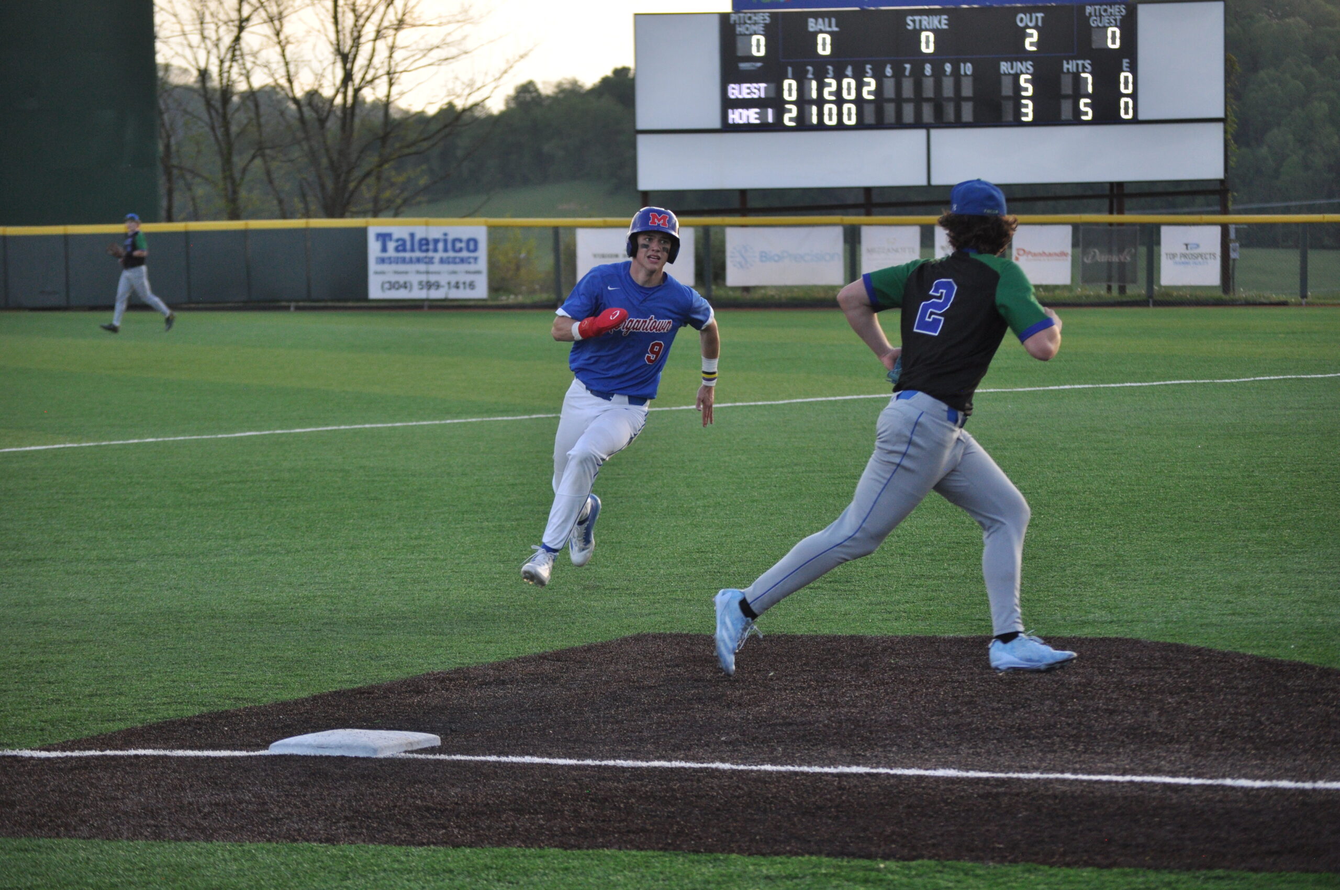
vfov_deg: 9.3
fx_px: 5465
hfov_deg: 14.0
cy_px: 445
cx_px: 670
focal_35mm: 147
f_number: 4.5
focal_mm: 98
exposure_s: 1/1000
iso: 720
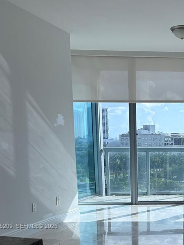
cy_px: 227
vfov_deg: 34.5
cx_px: 166
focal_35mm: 52
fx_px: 369
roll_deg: -0.3
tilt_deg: -12.7
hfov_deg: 27.0
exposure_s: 1/2012
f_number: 1.6
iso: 50
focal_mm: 5.96
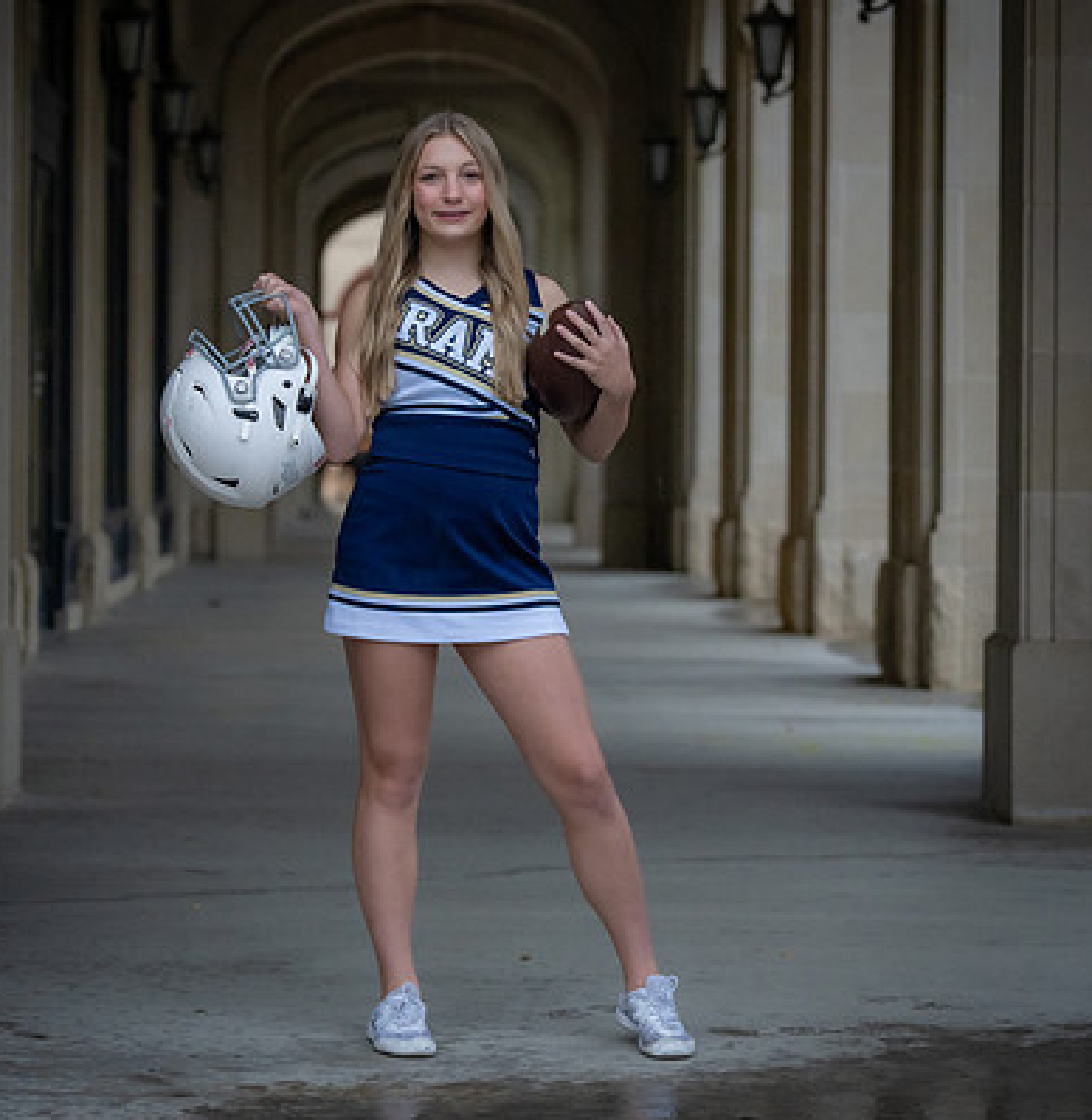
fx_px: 3832
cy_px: 482
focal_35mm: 106
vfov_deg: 16.6
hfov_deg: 16.2
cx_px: 467
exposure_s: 1/250
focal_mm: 70
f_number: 2.8
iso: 2500
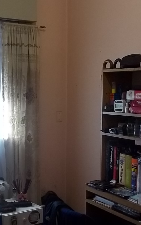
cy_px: 138
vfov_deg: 33.9
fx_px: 369
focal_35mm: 60
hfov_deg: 21.5
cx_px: 37
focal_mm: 5.7
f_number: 2.9
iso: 160
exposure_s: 1/15
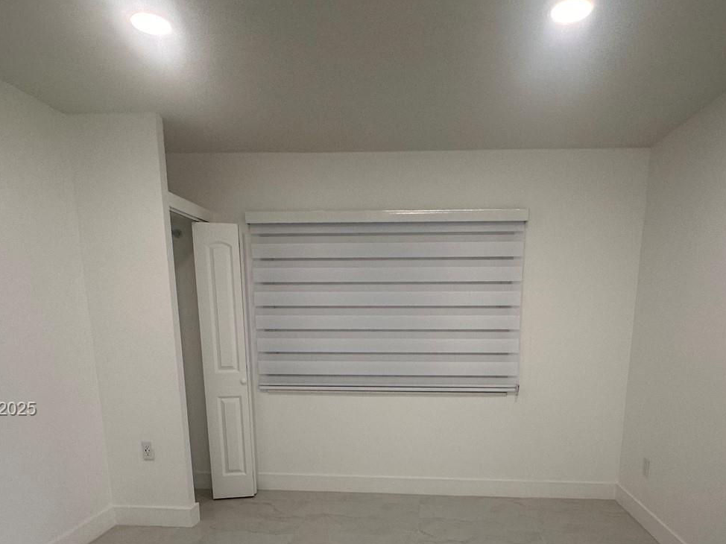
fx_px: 482
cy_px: 410
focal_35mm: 23
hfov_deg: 73.7
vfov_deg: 55.9
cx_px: 400
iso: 125
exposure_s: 1/120
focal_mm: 2.22
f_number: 2.2
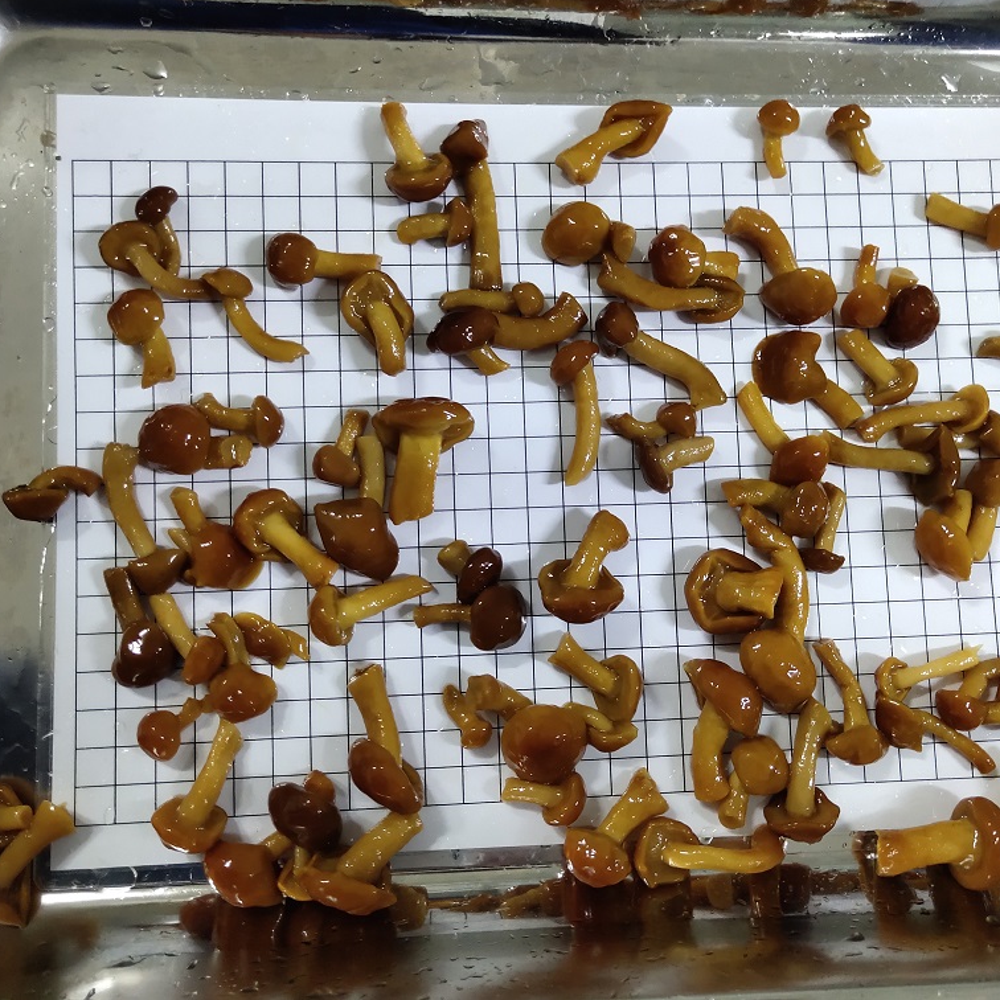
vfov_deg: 47.2
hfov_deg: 47.2
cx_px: 519
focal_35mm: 35
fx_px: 1144
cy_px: 489
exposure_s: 1/33
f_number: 1.8
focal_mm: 4.27
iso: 373
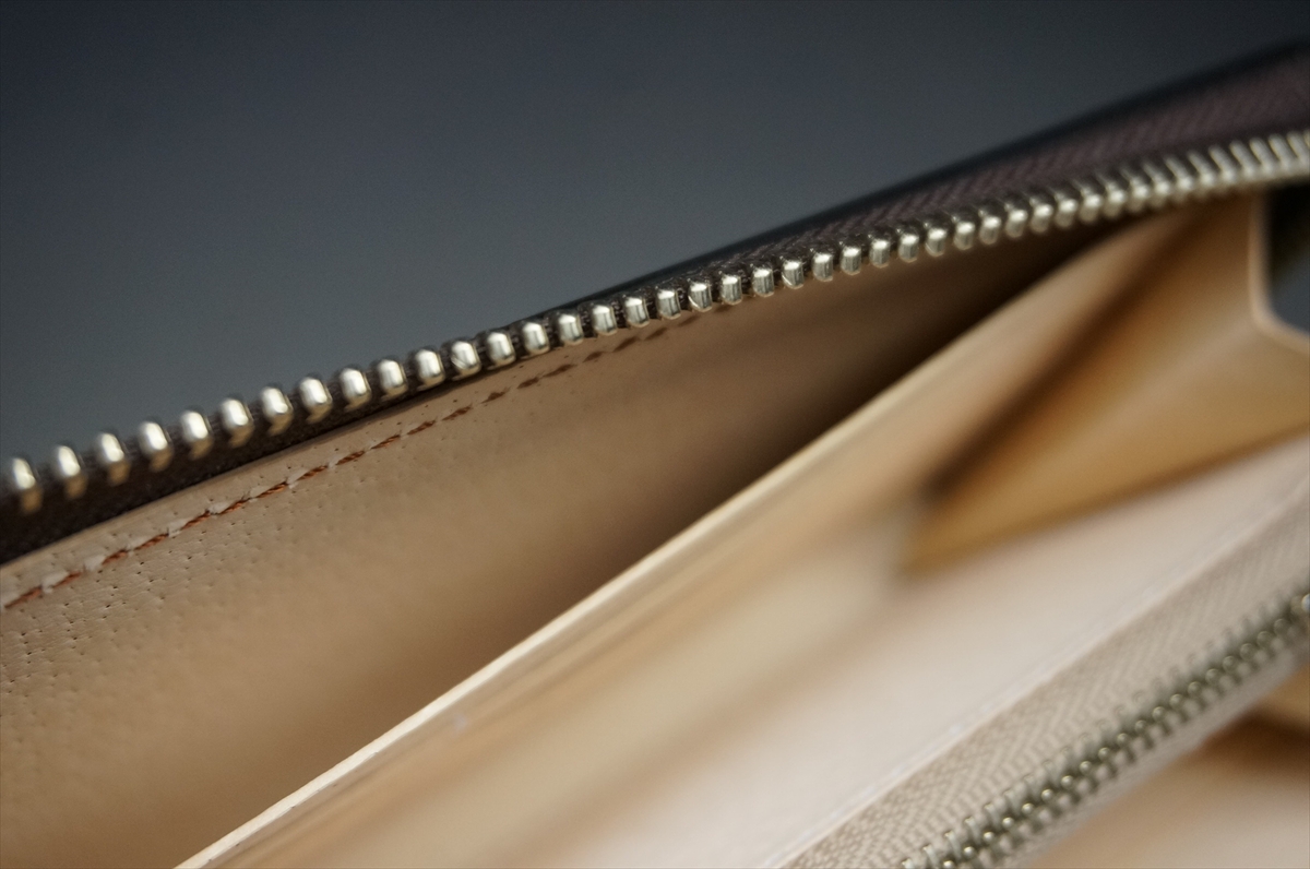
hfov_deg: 41.2
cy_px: 434
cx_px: 655
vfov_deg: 28.0
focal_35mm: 48
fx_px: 1744
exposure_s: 1/160
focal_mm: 32
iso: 1000
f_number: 5
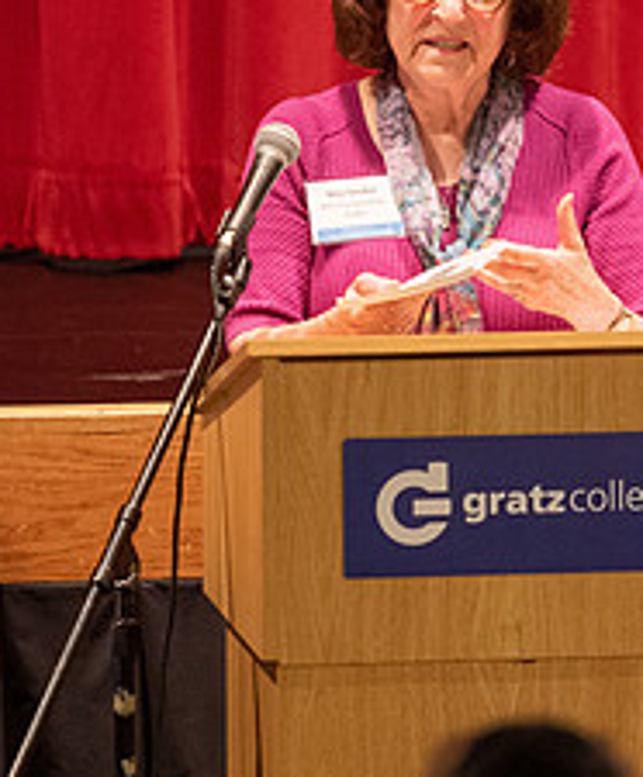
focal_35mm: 447
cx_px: 375
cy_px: 418
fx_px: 10425
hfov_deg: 3.5
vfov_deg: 4.3
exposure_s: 1/80
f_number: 2.8
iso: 2500
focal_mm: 150
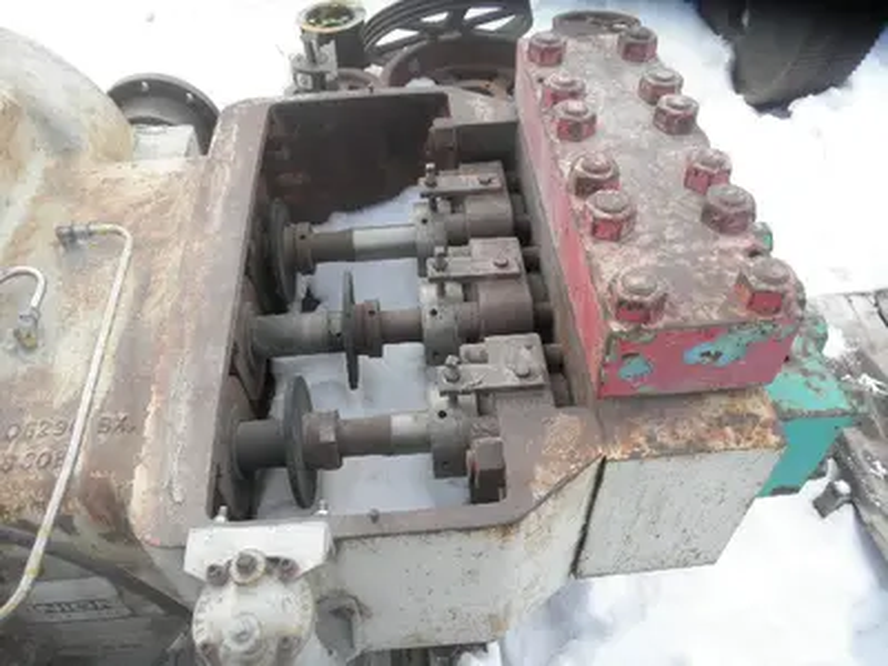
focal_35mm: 28
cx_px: 444
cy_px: 333
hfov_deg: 63.4
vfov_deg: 49.7
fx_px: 718
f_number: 3
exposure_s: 1/125
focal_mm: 5
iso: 64
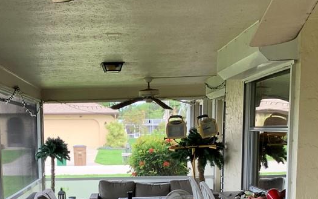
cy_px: 207
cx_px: 112
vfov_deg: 19.6
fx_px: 555
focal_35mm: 64
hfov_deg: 31.8
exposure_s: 1/100
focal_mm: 3.3
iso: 50
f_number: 2.4
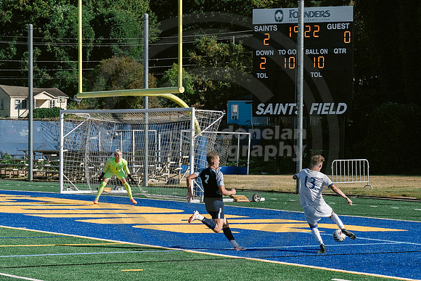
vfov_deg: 9.6
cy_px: 206
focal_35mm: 143
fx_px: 1674
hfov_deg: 14.3
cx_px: 267
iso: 640
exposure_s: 1/2500
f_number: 5.6
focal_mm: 70
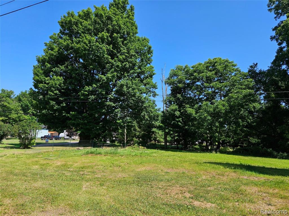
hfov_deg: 73.9
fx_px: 192
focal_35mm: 23
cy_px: 108
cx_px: 144
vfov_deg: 58.9
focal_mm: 5.4
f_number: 1.8
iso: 25
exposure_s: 1/1290
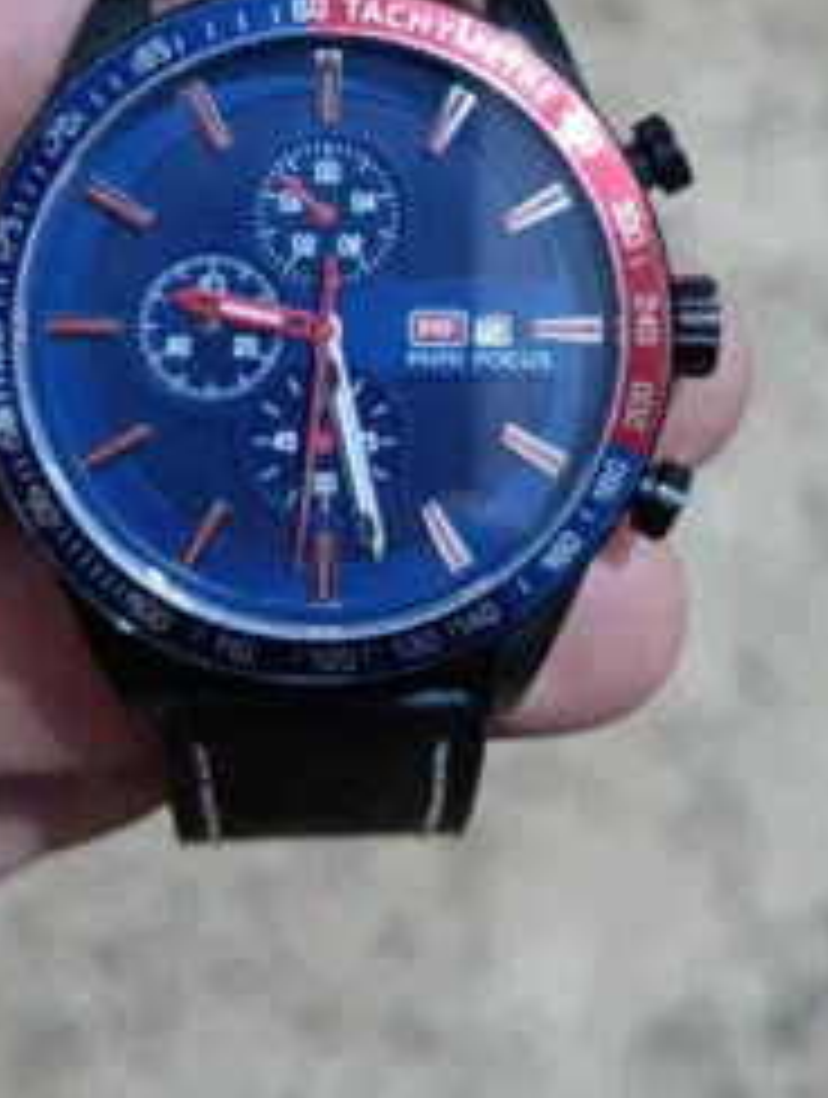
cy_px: 234
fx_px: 2384
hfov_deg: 19.7
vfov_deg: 25.5
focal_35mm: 75
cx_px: 405
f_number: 1.6
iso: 3200
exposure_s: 1/25
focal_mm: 6.14
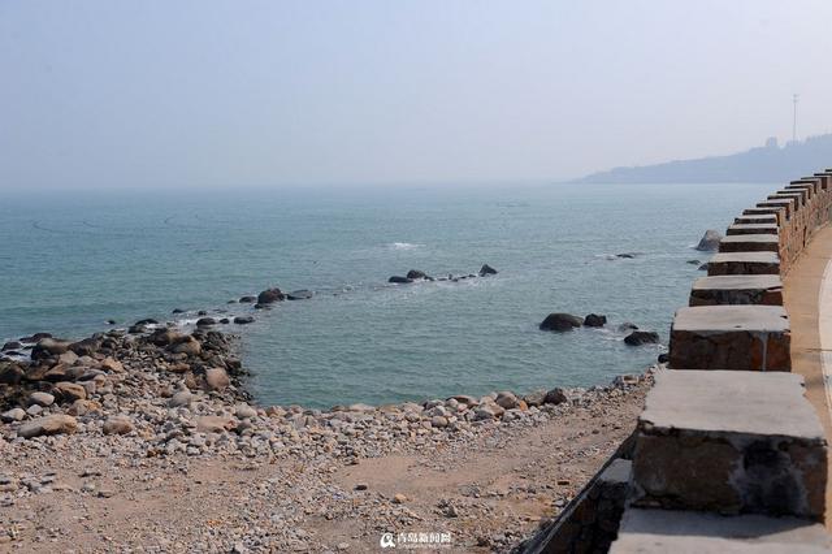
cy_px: 277
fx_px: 878
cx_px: 416
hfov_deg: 50.7
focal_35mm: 38
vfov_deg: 35.0
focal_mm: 38
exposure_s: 1/1250
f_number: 6.3
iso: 250
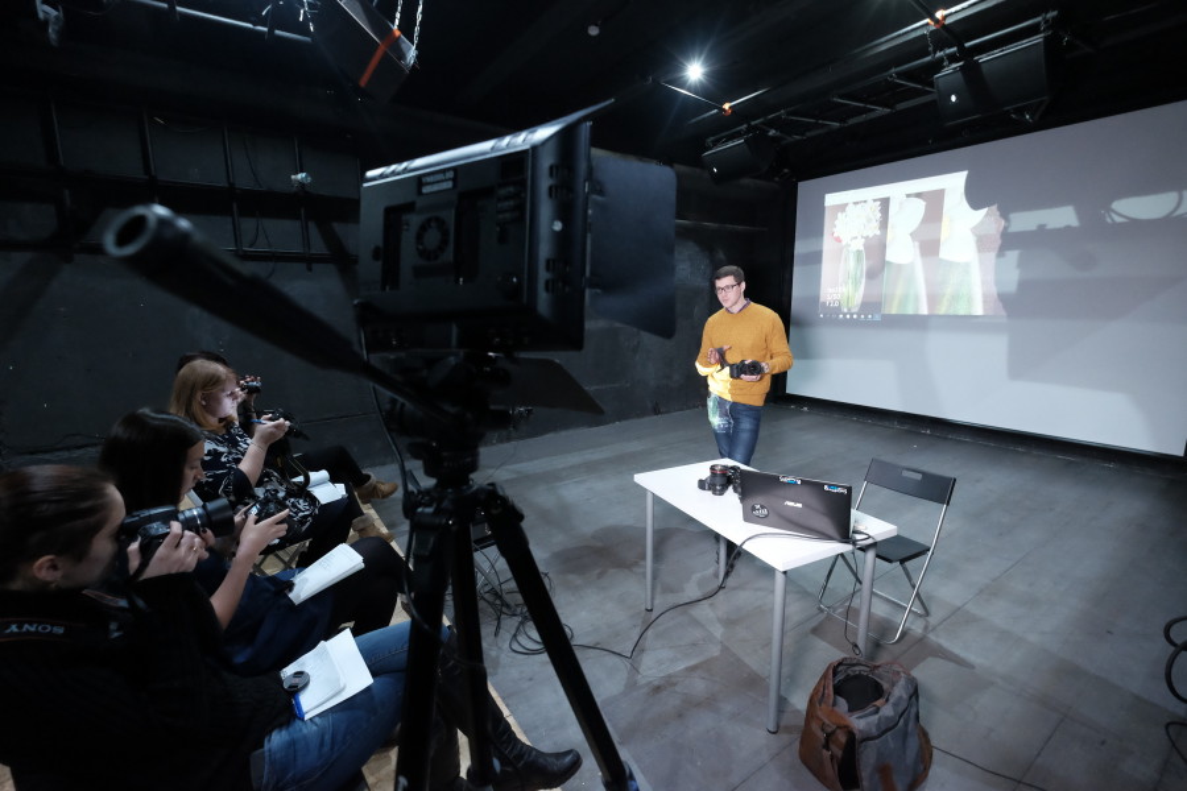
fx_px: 495
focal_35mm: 15
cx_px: 594
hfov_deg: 100.4
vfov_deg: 77.3
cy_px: 396
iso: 3200
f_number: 4
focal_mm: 10
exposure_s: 1/15
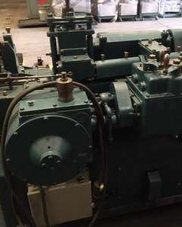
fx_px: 256
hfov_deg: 39.1
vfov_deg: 48.0
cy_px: 114
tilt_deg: -29.4
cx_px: 102
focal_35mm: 38
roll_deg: +0.3
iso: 320
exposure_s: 1/15
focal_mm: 4.15
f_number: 2.2
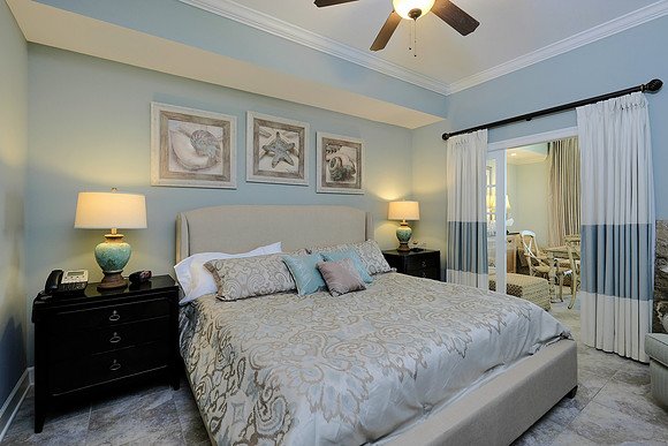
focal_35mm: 15
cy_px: 223
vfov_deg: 77.4
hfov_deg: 100.4
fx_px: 278
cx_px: 334
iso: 400
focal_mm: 10
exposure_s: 1/6
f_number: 7.1
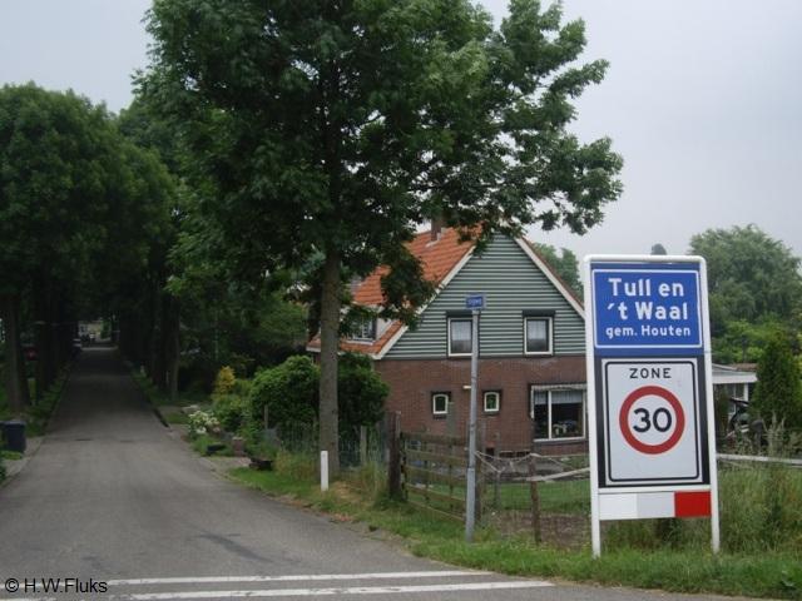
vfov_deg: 37.7
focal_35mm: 38
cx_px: 401
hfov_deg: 49.0
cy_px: 300
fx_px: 880
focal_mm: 7.9
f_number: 2.8
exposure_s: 1/500
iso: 64
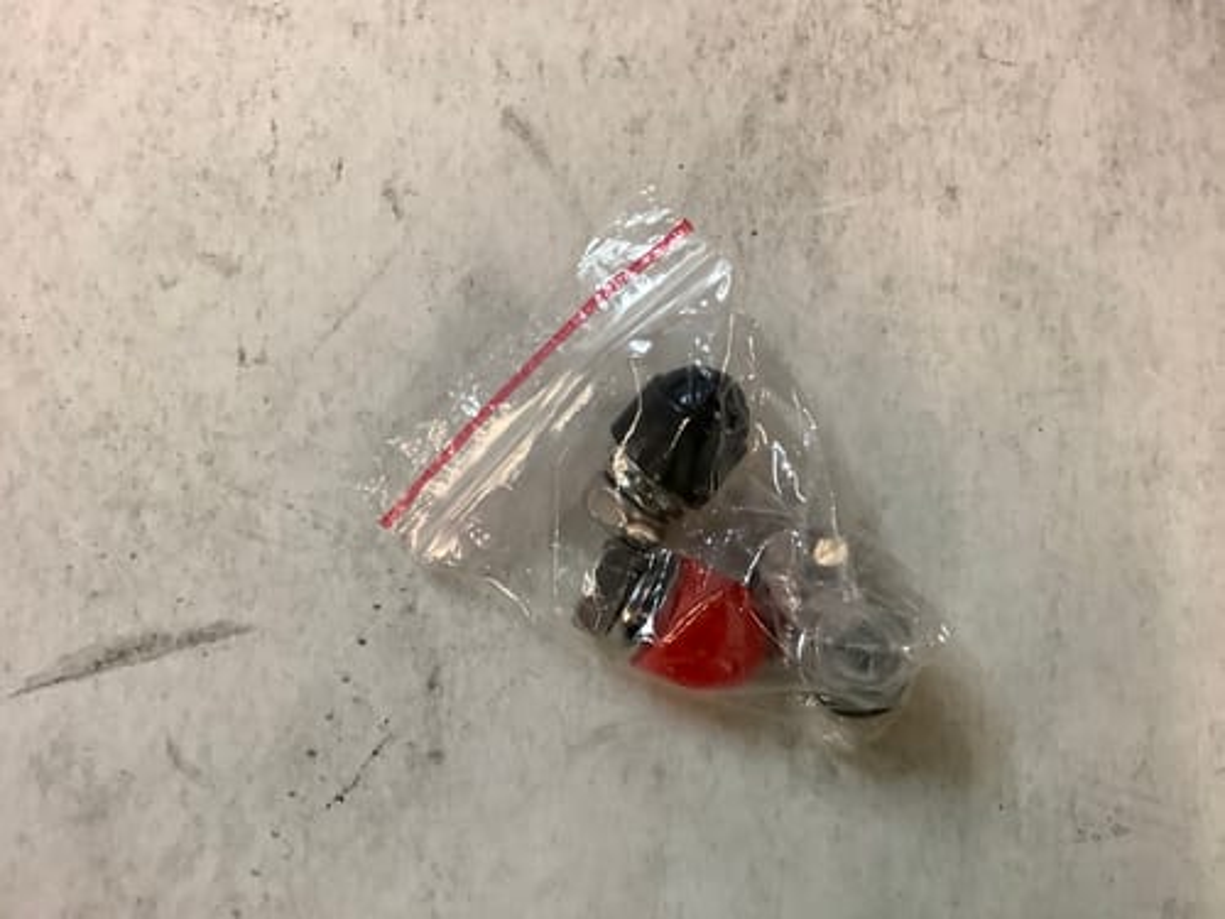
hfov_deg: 58.4
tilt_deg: -80.0
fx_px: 1097
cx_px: 612
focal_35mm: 31
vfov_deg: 45.4
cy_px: 460
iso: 160
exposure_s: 1/50
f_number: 2.4
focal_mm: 3.3
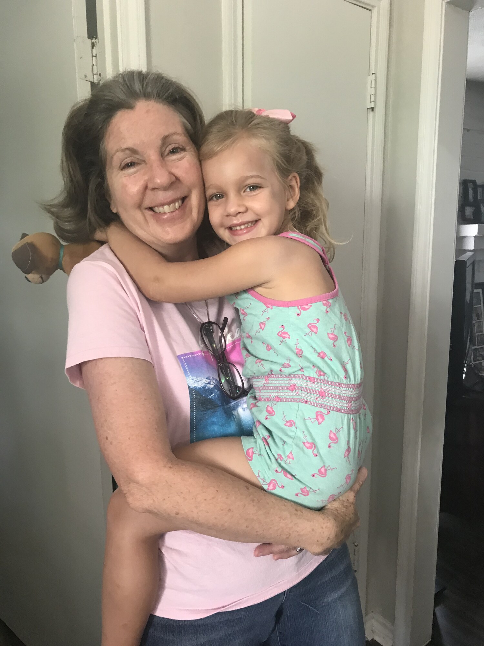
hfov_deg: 49.7
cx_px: 242
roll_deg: +0.2
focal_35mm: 28
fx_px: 522
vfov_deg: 63.4
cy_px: 323
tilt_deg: -8.5
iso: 40
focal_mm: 3.99
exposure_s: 1/15
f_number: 1.8
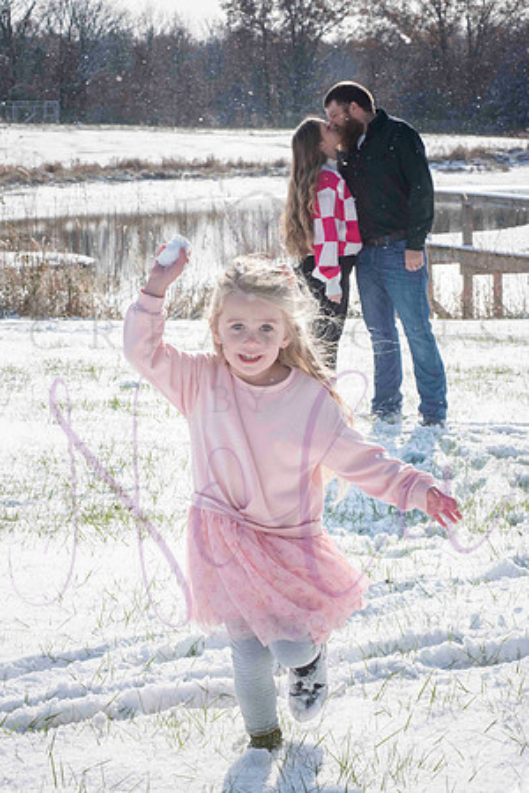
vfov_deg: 25.4
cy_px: 396
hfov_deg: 17.1
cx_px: 264
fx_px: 1763
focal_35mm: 80
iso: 640
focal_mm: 80
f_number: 16
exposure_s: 1/1000
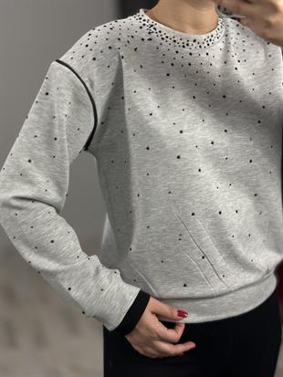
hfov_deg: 30.3
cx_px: 142
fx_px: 523
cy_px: 188
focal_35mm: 48
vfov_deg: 39.6
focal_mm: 6.86
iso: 64
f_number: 1.78
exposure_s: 1/100
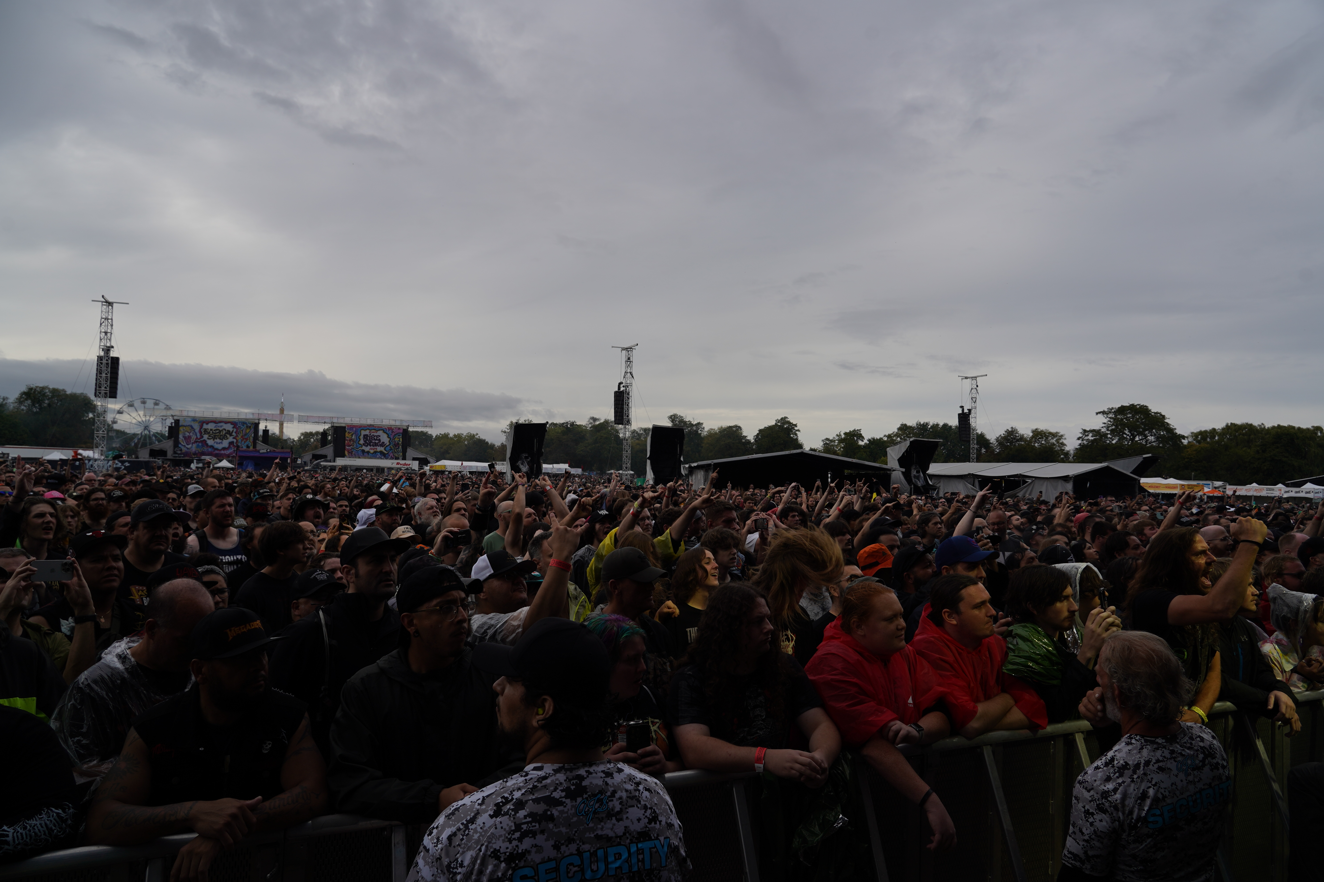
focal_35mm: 24
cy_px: 441
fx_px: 883
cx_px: 662
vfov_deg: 53.1
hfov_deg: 73.7
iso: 100
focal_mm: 24
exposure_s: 1/500
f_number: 8
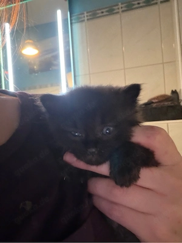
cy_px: 122
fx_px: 210
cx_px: 91
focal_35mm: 30
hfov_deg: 46.8
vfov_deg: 60.0
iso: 640
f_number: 1.9
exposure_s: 1/17
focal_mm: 2.71
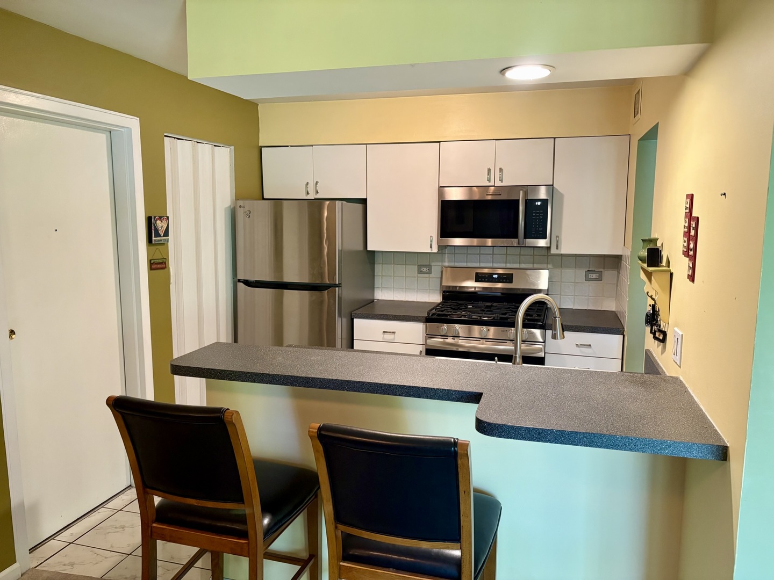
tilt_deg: -6.6
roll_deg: +0.5
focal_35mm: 26
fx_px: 581
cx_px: 387
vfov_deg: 53.1
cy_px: 290
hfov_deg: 67.3
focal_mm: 5.96
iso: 320
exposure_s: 1/60
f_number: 1.6
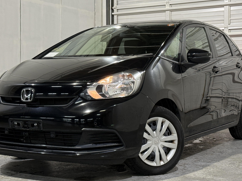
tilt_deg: -0.1
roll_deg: +0.1
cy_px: 75
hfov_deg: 29.4
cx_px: 116
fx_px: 461
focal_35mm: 66
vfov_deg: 22.2
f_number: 1.78
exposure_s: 1/60
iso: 160
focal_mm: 6.76
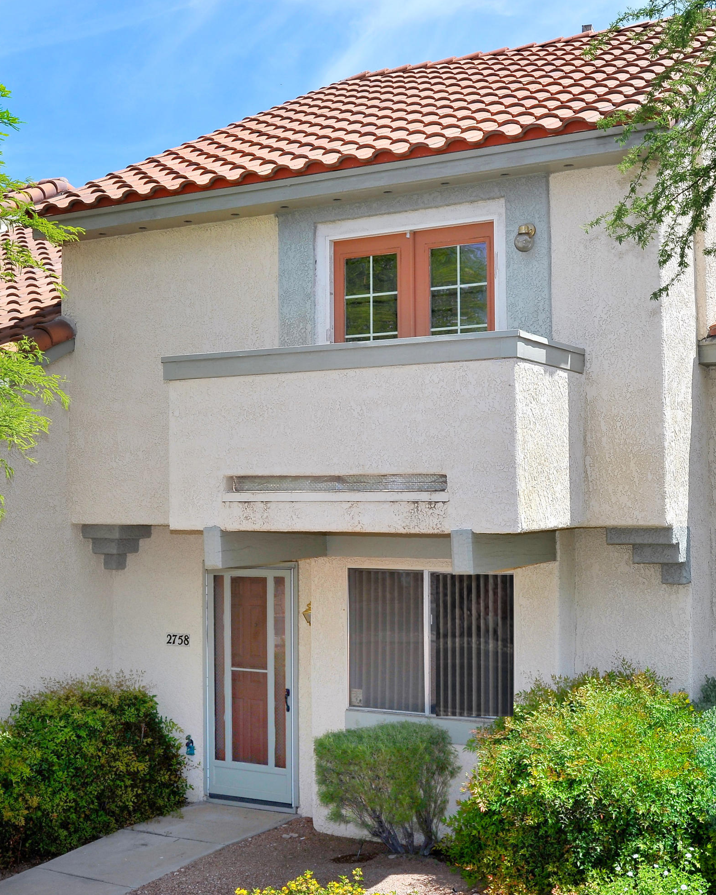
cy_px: 448
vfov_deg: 37.3
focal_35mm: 50
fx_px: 1324
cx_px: 341
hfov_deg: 30.2
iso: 320
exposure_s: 1/320
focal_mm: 35
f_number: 13
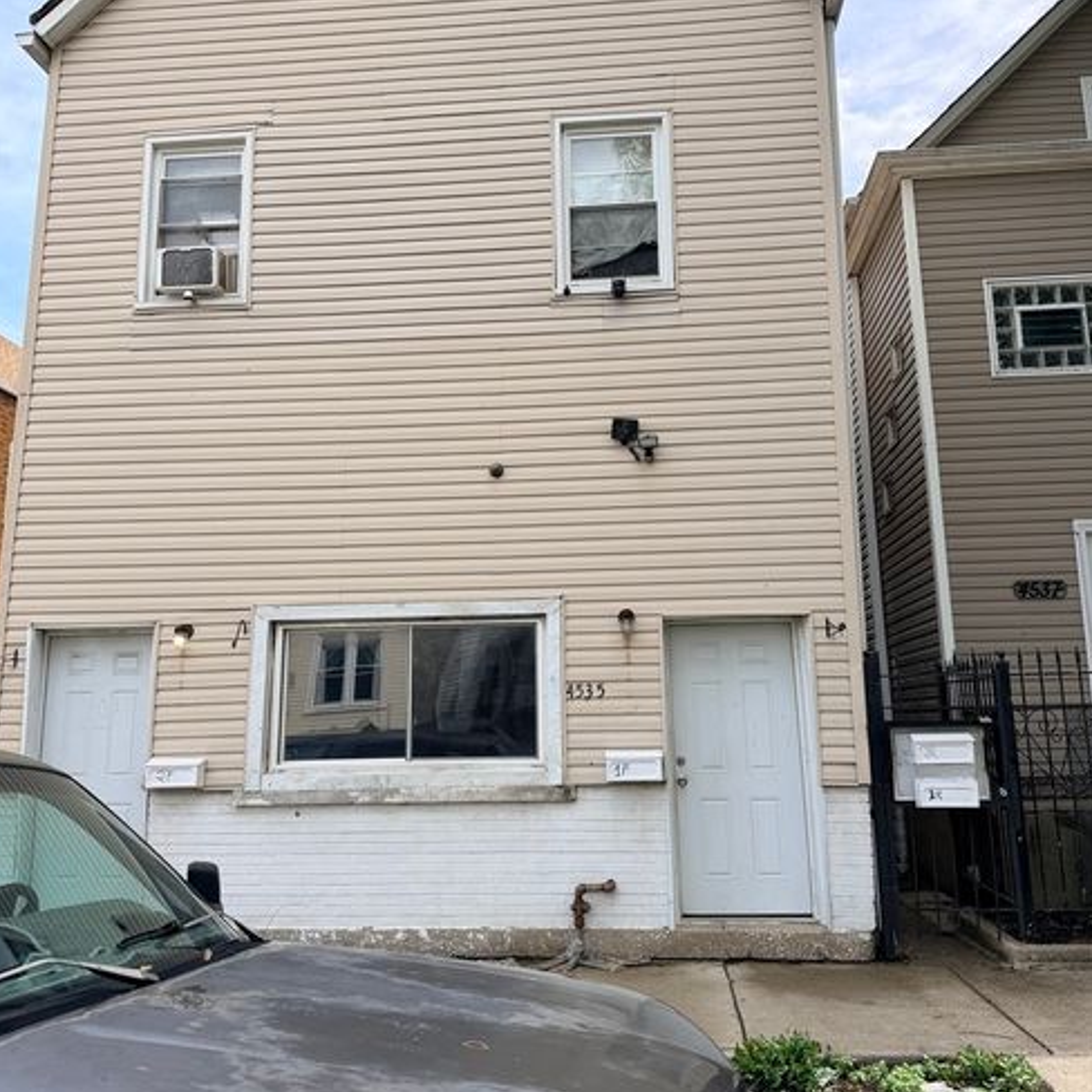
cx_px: 553
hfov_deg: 55.6
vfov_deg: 55.6
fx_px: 1035
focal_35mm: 29
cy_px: 527
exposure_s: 1/2299
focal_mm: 6.76
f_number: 1.78
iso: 80
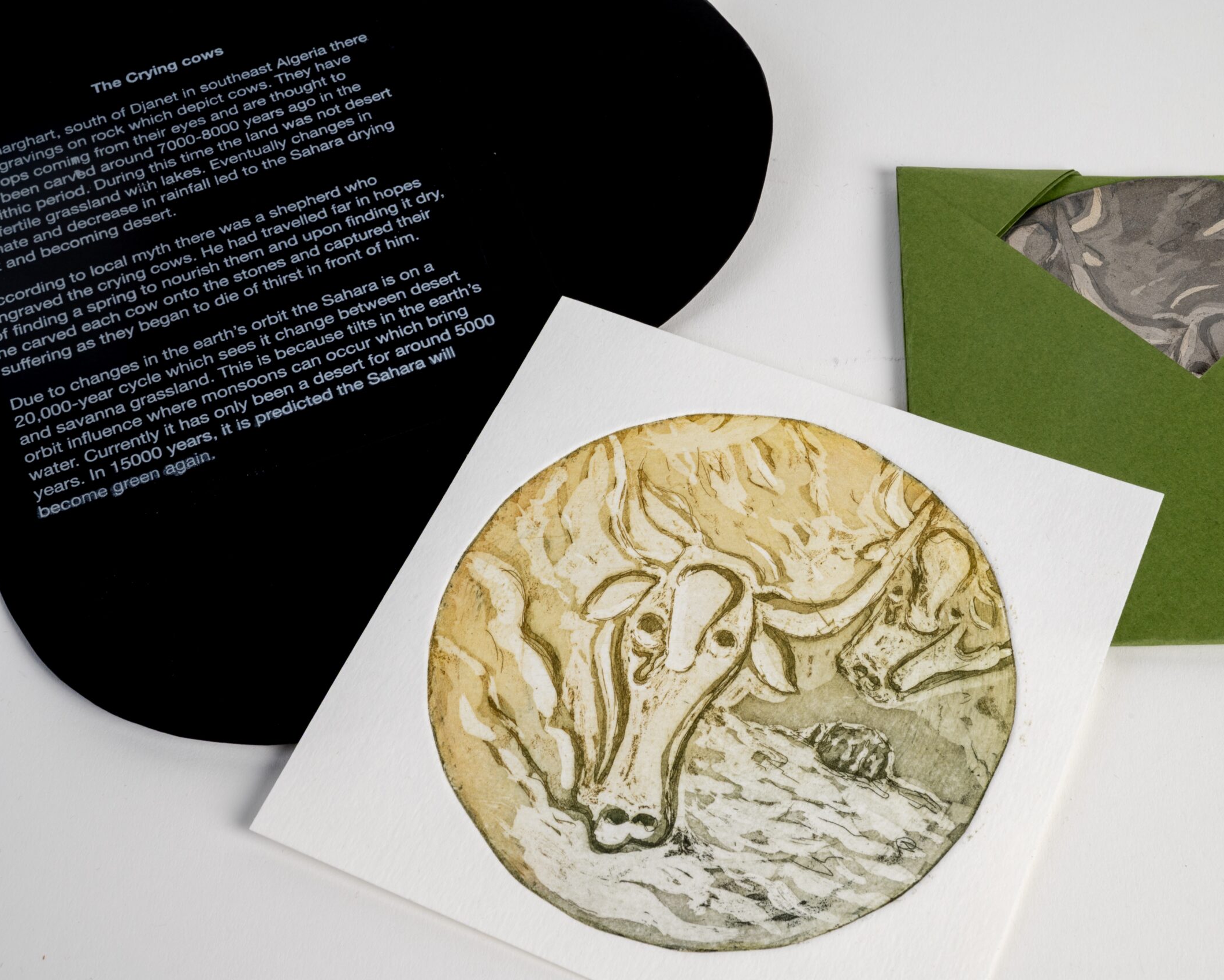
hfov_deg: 36.6
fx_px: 1848
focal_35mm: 51
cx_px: 672
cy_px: 492
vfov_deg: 29.7
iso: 100
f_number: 20
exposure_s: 1/4
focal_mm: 45
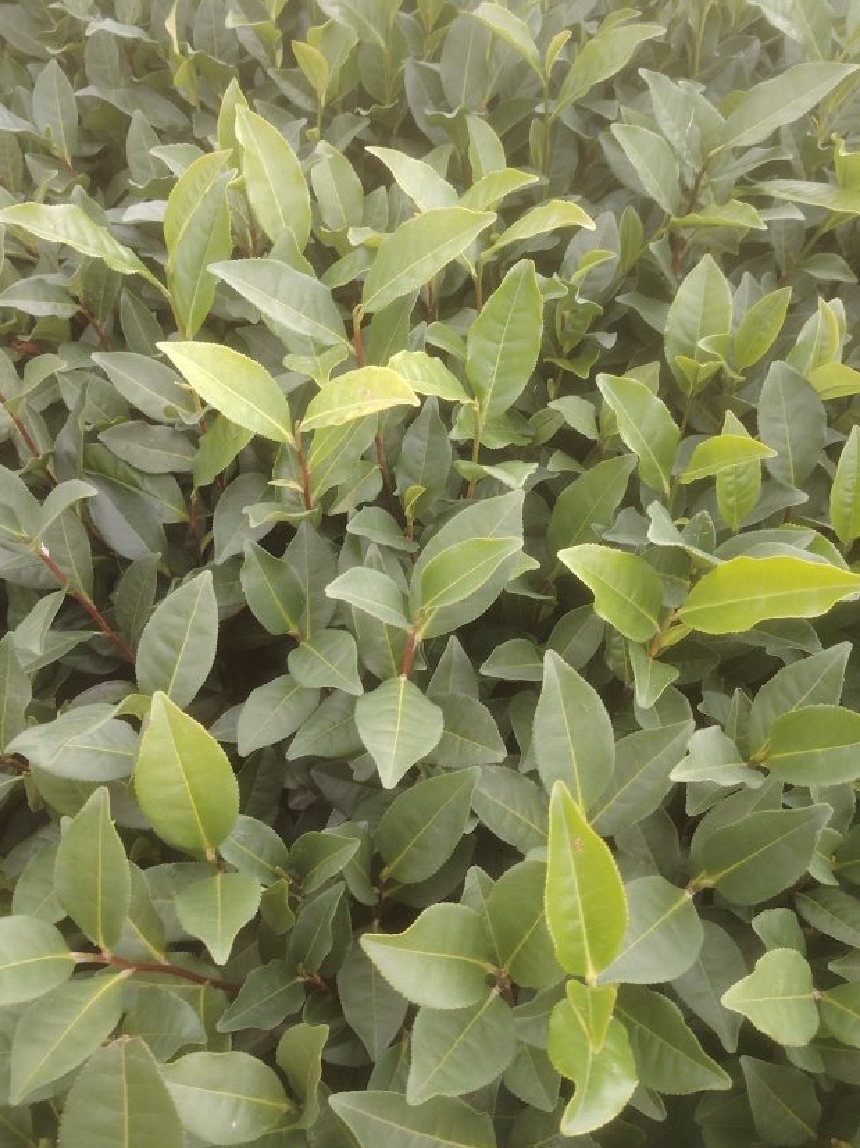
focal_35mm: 31
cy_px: 526
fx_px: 1027
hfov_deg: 45.2
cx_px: 352
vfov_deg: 58.3
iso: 528
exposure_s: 1/120
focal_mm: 5.25
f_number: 1.75
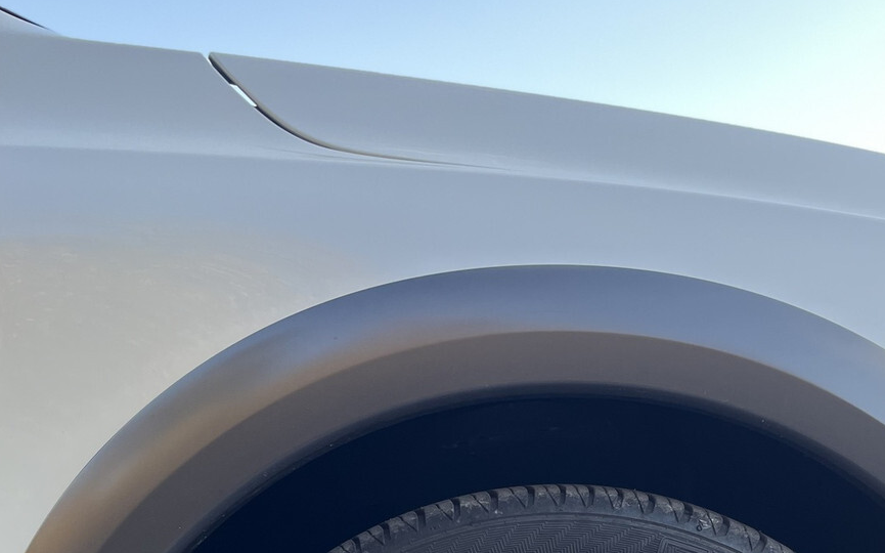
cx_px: 563
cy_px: 669
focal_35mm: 51
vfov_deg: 23.1
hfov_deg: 39.3
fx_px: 1230
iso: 40
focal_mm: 5.1
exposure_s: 1/121
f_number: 1.6
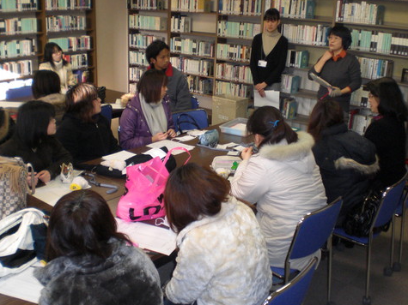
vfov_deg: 35.9
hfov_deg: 46.8
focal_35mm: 40
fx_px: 471
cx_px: 197
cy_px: 150
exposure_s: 1/60
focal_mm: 6.3
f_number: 3.1
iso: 200
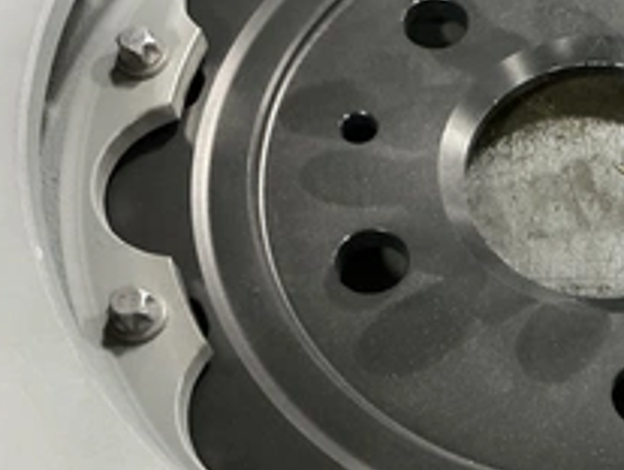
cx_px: 588
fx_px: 975
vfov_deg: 26.9
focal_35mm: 54
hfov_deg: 33.2
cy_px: 328
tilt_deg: -65.0
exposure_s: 1/30
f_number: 1.8
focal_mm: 3
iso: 500
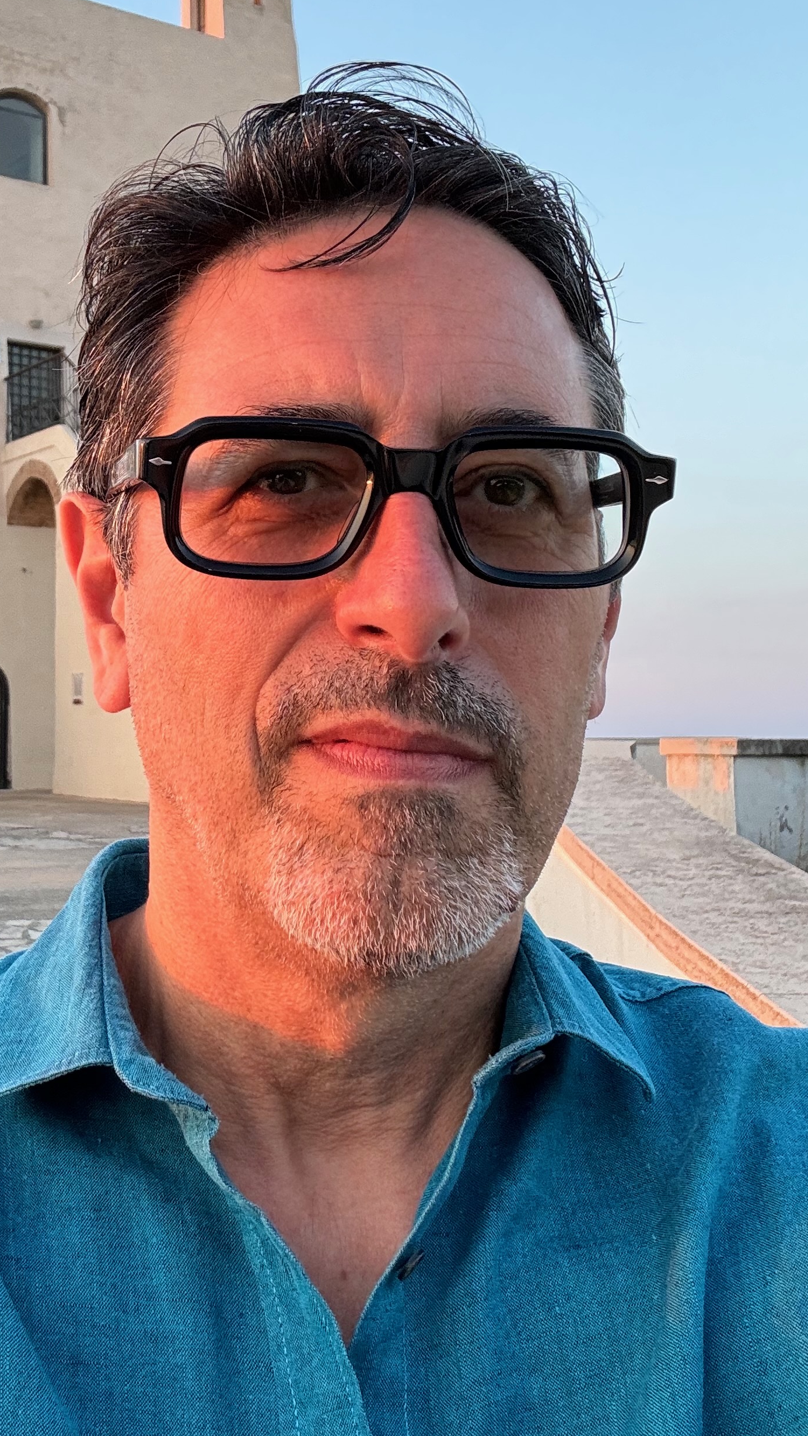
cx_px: 221
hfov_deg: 28.7
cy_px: 584
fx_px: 1562
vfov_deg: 49.1
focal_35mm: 41
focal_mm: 2.69
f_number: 1.9
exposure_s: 1/121
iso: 64
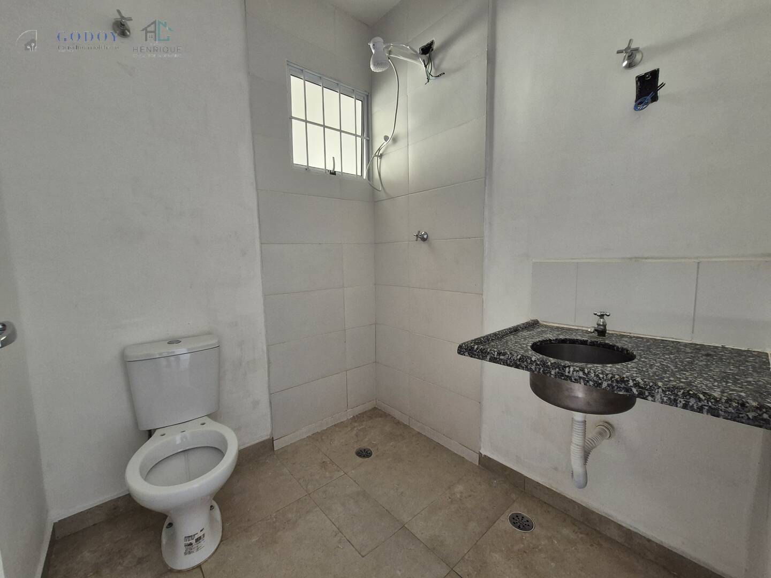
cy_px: 289
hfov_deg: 106.2
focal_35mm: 13
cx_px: 386
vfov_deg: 89.9
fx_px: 290
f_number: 2.2
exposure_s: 1/60
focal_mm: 2.2
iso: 320
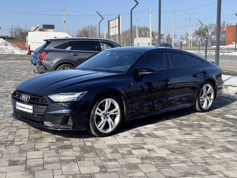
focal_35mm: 48
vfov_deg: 30.3
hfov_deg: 39.7
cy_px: 89
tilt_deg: -7.0
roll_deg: +0.7
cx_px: 118
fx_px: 329
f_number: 1.78
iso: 64
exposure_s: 1/2959
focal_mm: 6.76
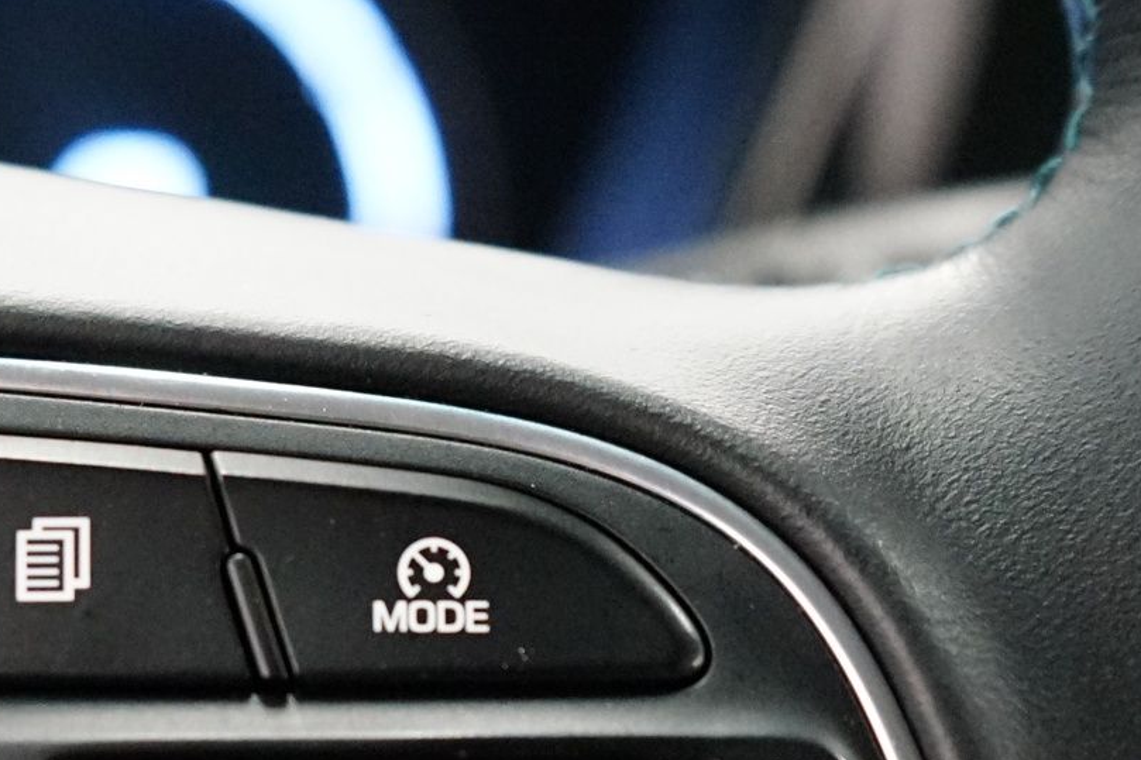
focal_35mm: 102
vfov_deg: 13.0
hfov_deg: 19.8
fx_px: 3232
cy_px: 948
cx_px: 186
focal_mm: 33
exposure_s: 1/100
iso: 6400
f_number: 4
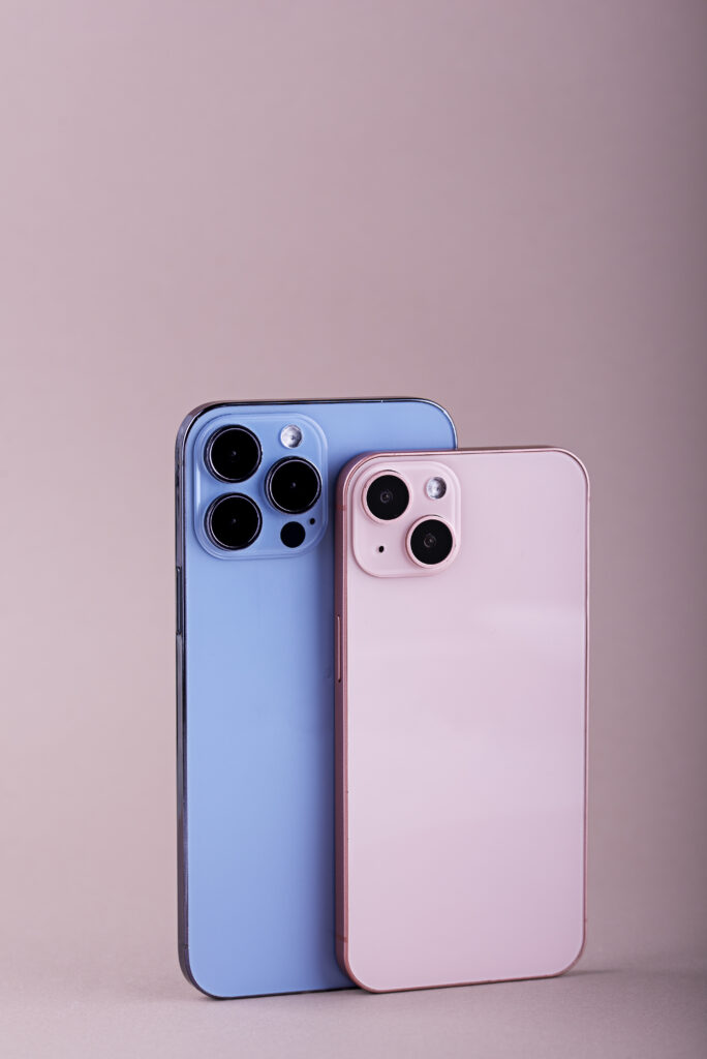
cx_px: 354
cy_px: 530
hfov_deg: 13.1
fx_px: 3089
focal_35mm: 105
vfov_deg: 19.4
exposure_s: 1/100
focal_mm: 105
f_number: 9
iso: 100
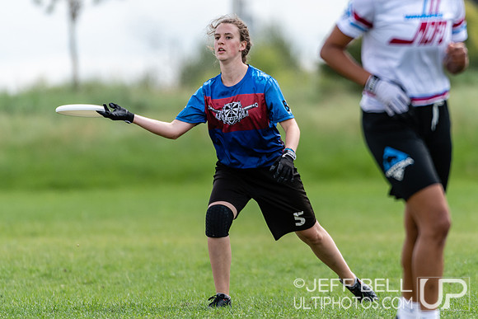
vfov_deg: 2.0
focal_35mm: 702
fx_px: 9316
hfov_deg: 2.9
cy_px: 133
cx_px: 279
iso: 320
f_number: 4
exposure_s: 1/1250
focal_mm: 400
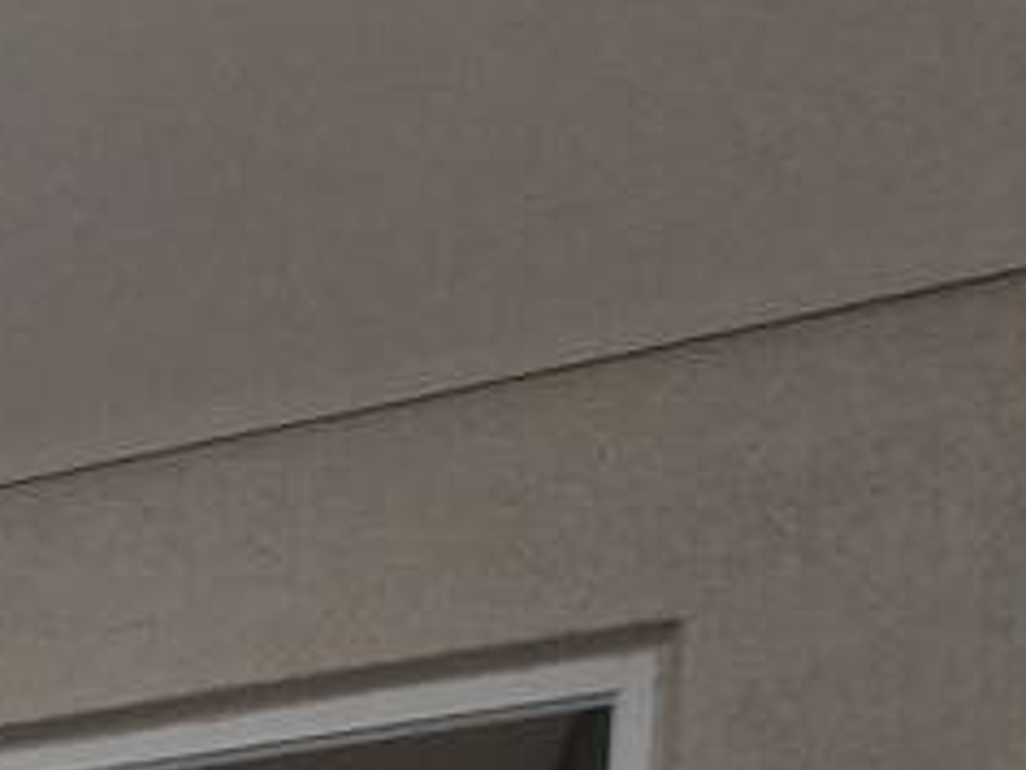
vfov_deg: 14.5
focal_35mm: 79
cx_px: -1762
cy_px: 1665
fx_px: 2343
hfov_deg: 13.0
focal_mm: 1.74
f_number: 2.2
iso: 50
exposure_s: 1/313
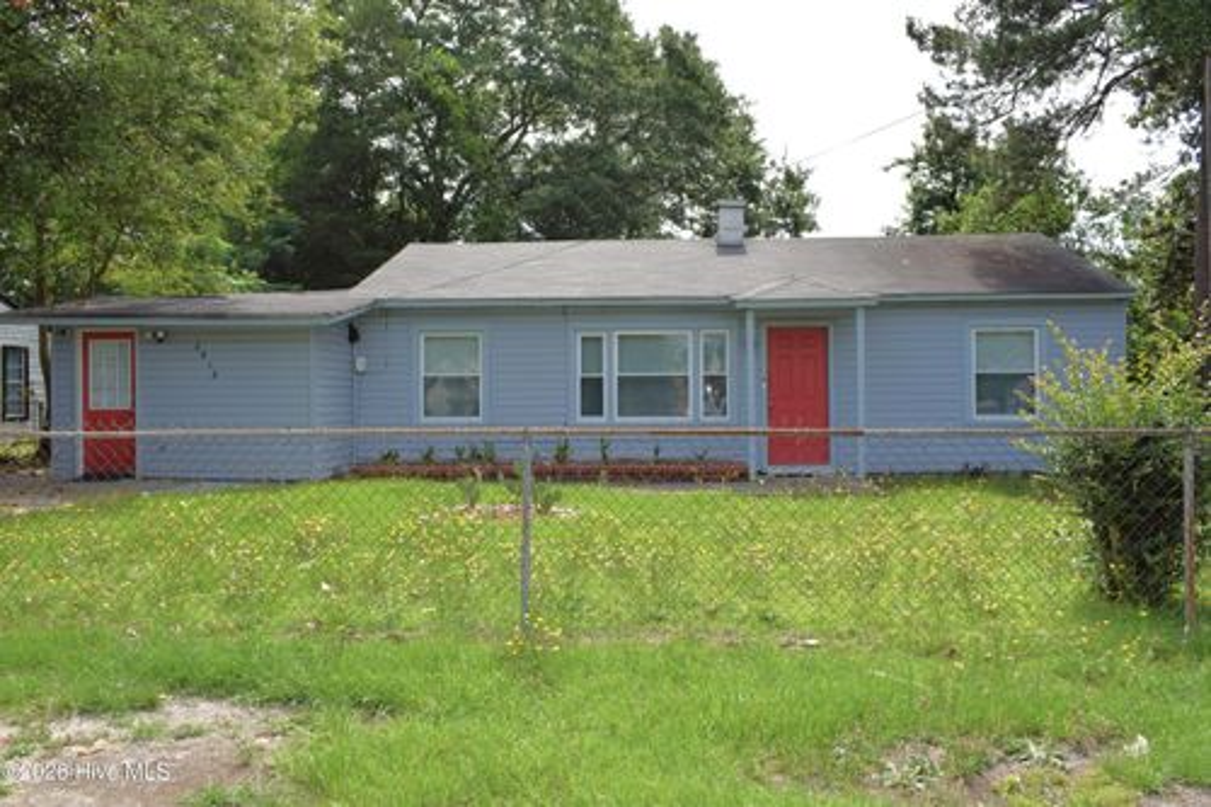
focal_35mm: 30
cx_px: 606
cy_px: 404
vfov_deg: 43.6
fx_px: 1009
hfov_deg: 61.9
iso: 100
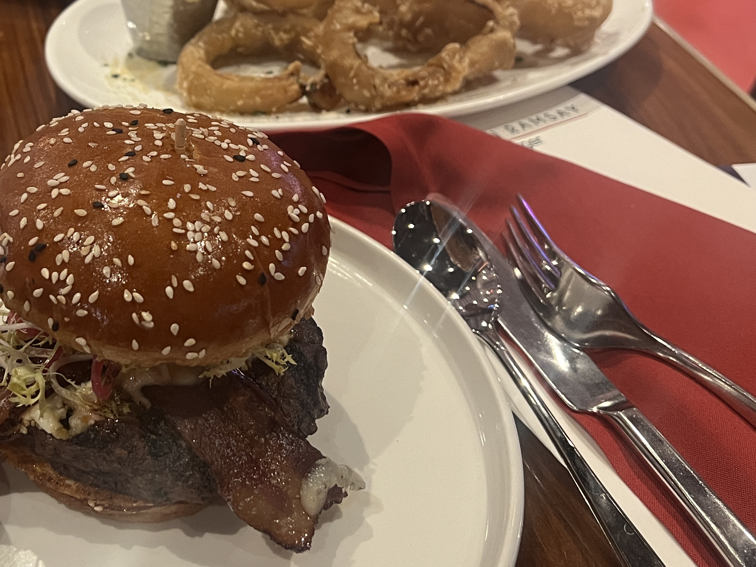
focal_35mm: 49
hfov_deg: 37.8
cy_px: 153
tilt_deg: -37.0
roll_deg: +1.2
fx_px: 1070
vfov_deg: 29.3
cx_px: 175
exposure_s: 1/40
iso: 400
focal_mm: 5.7
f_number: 1.5
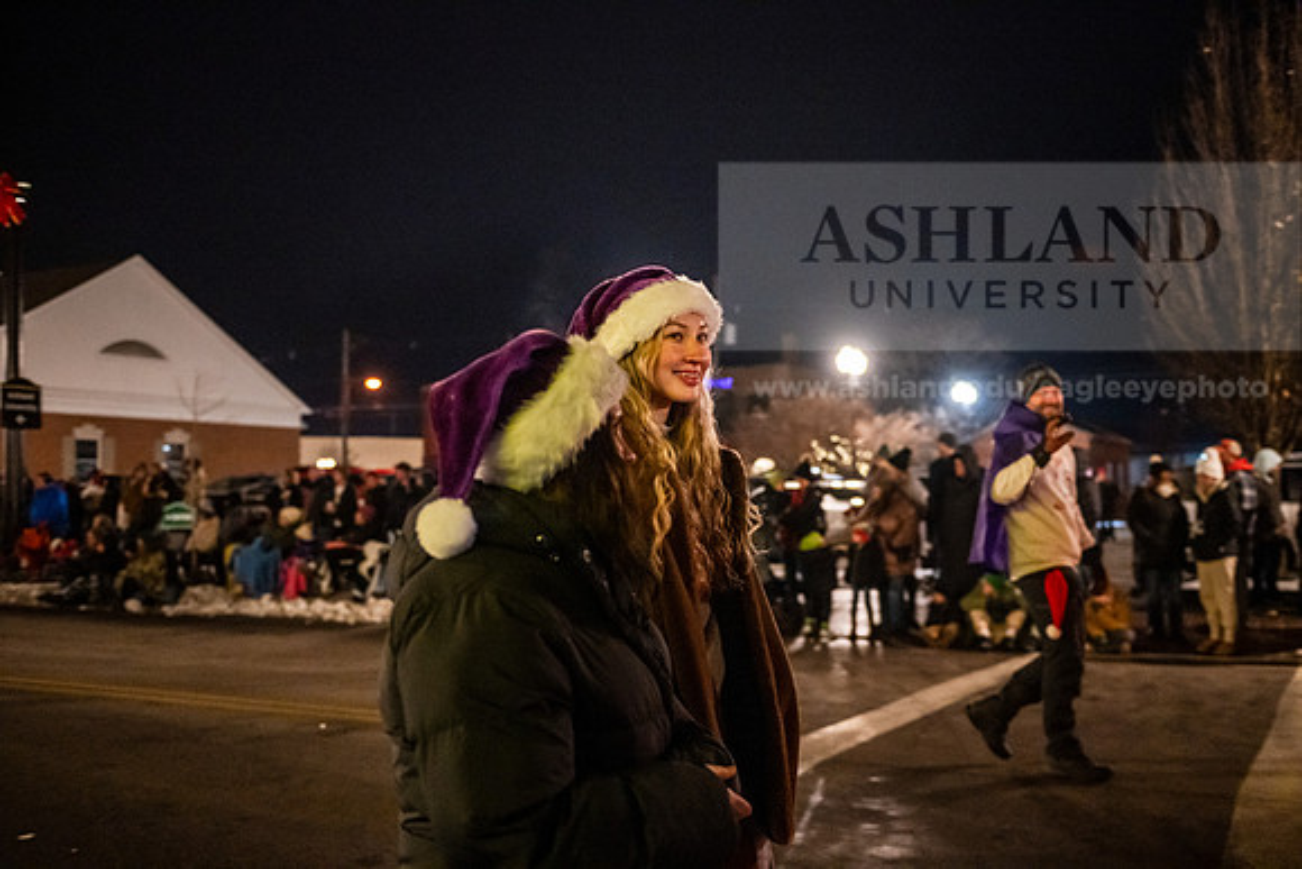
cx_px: 651
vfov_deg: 36.9
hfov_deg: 53.1
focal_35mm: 36
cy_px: 434
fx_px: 1302
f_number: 2.8
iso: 5000
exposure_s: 1/200
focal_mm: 36
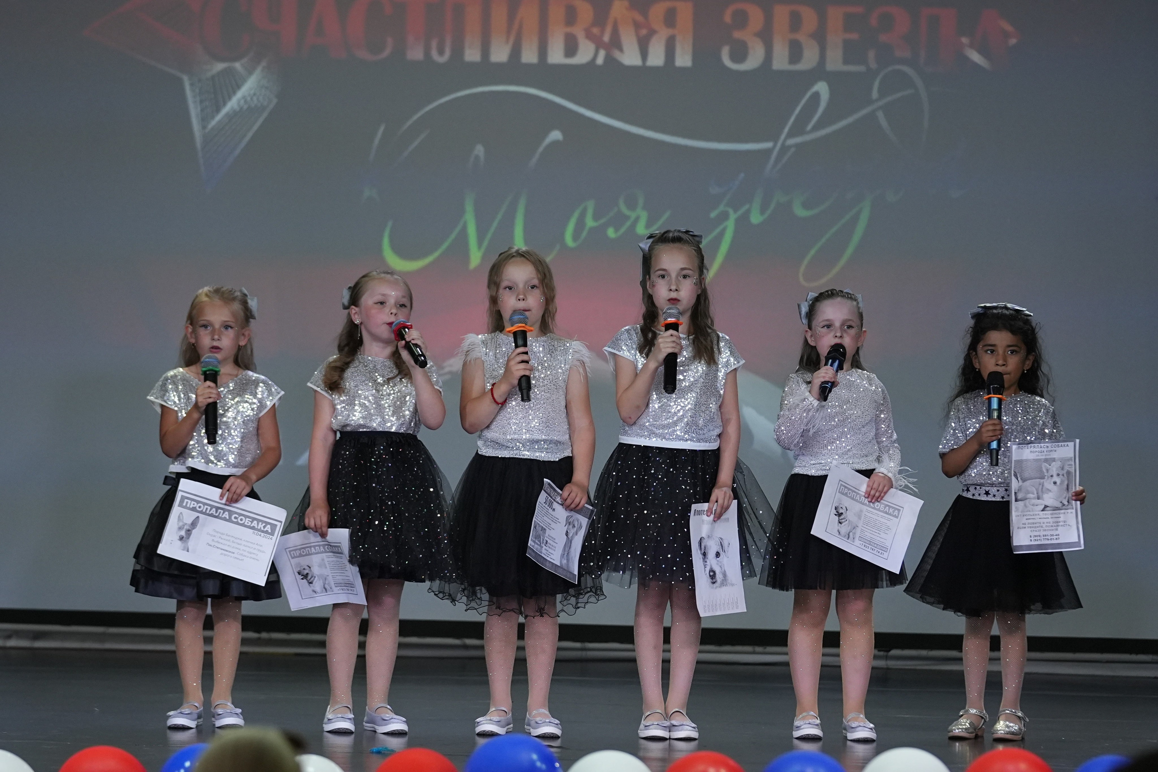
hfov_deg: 10.0
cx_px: 579
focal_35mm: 205
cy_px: 386
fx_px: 6594
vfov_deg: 6.7
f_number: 2.8
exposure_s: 1/400
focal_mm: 137
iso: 1600
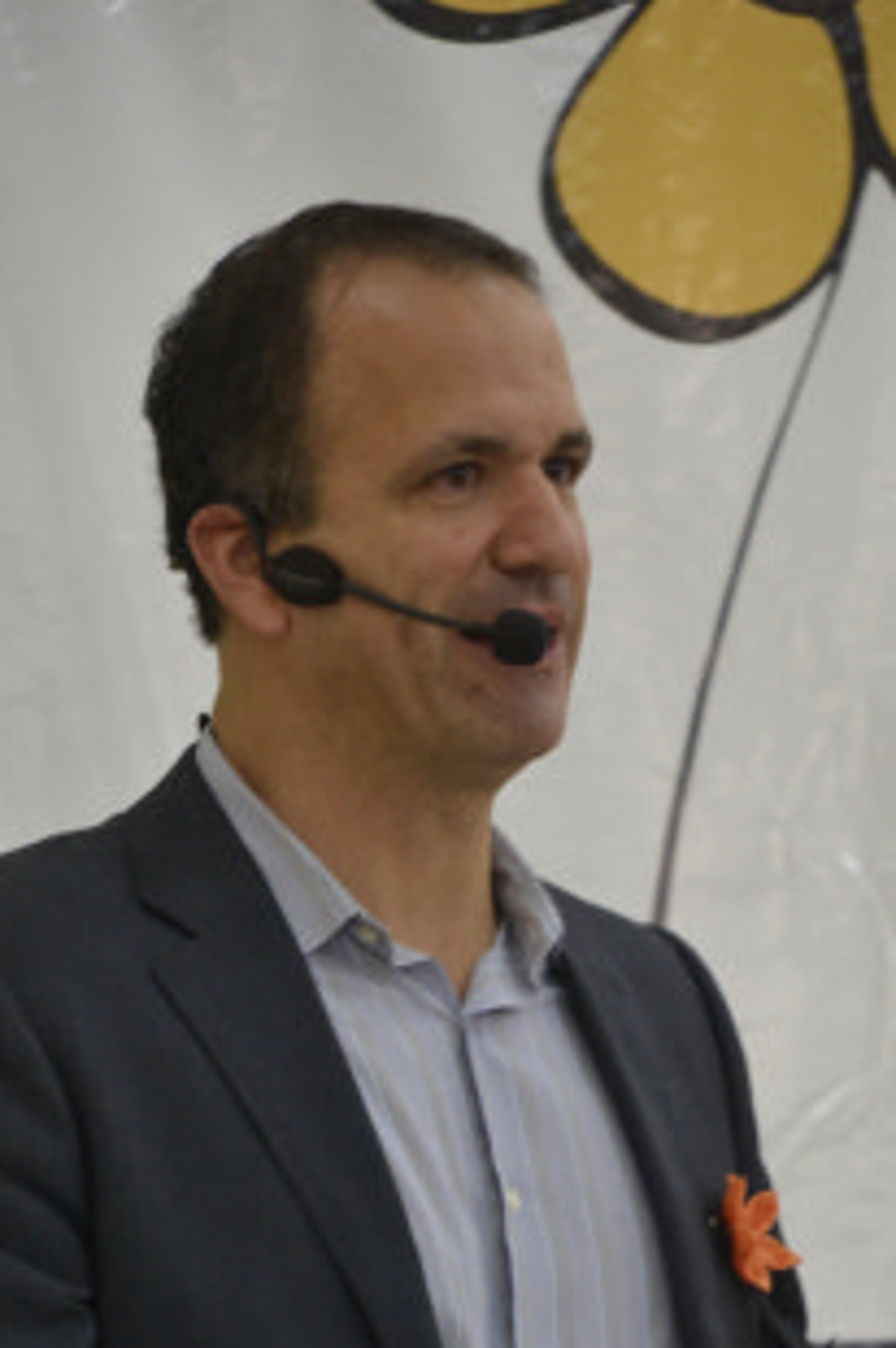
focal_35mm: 327
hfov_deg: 4.2
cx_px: 494
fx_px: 12227
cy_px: 1070
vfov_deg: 6.3
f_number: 5.6
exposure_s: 1/80
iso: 1600
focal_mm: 135
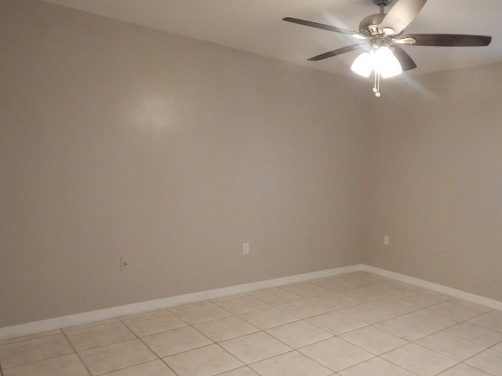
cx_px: 303
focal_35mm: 28
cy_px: 185
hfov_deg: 62.9
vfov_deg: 49.7
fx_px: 406
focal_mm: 4
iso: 400
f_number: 3
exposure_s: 1/60
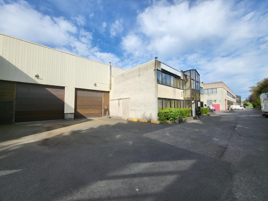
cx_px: 134
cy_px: 100
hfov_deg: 106.2
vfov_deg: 89.9
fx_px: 101
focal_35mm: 13
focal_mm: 1.74
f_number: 2.2
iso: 32
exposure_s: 1/1064
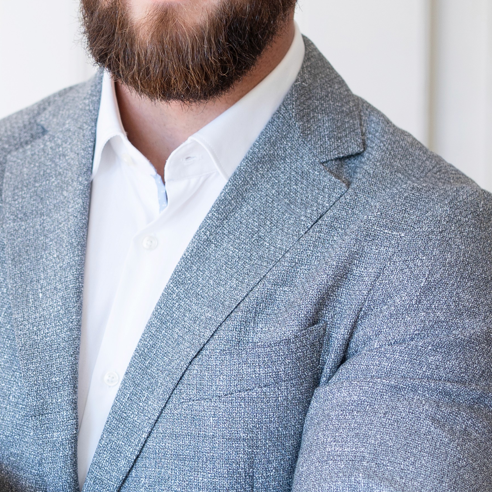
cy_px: 261
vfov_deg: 10.5
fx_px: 2685
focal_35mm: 167
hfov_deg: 10.5
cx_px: 141
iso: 200
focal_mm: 50
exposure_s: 1/125
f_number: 2.5
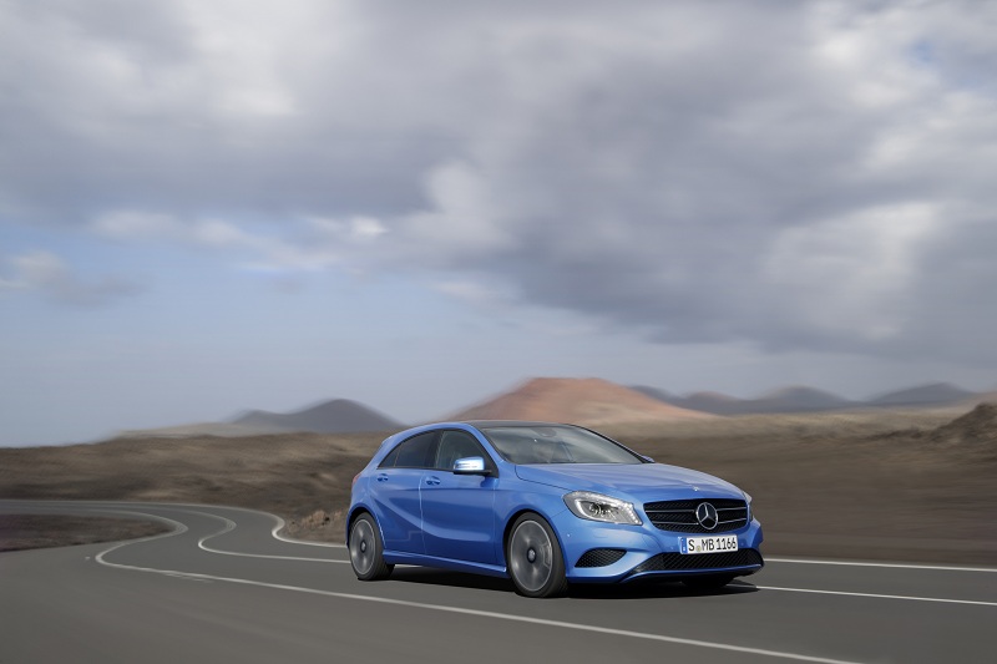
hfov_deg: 48.5
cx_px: 498
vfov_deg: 33.4
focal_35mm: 40
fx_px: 1107
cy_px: 332
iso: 50
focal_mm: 40
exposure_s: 5
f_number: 22
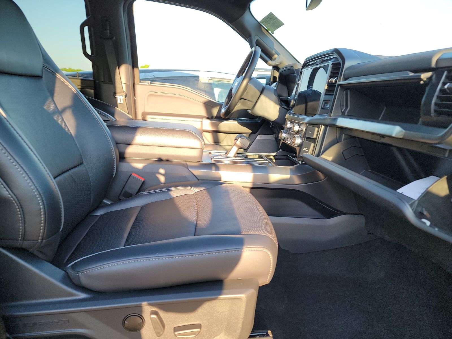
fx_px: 313
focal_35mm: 24
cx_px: 226
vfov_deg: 56.8
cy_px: 170
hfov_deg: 71.6
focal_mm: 6.7
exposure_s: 1/100
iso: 98
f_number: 1.8
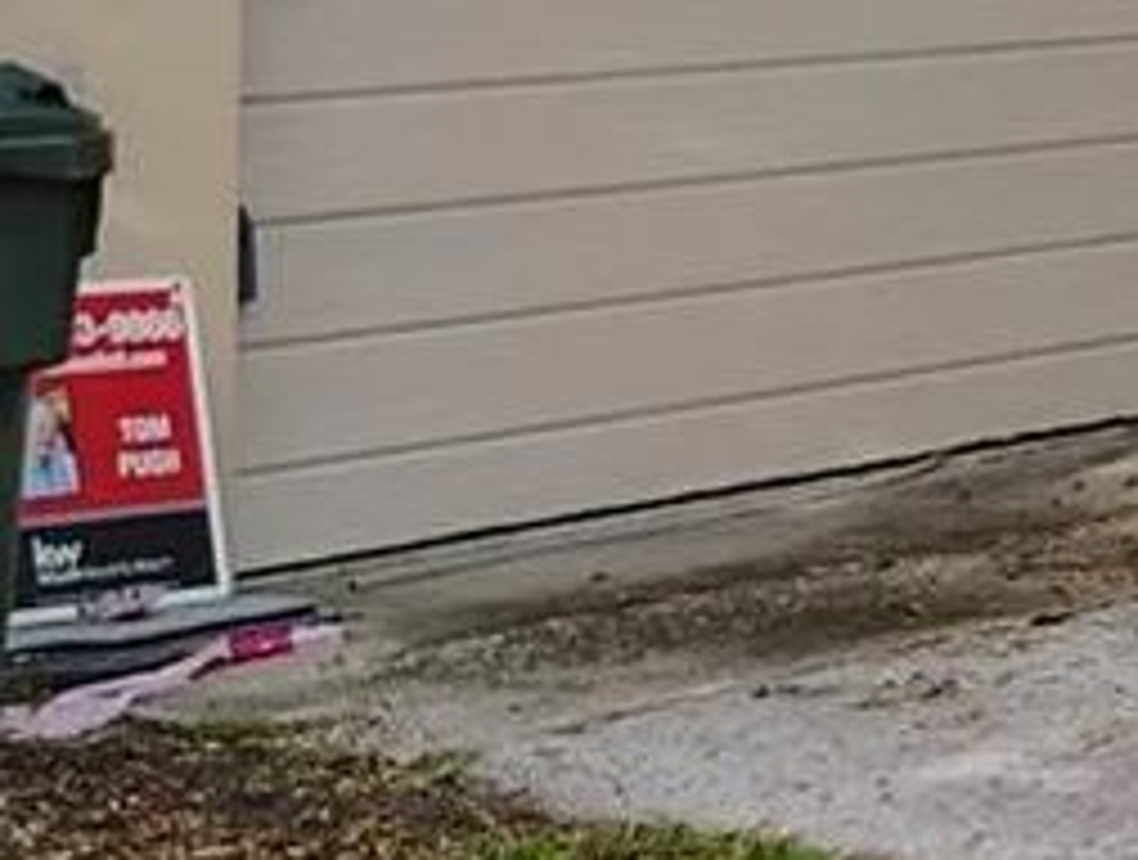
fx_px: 3196
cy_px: -534
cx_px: 2231
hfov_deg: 16.0
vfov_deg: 14.1
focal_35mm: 97
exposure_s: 1/360
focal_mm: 5.56
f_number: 1.8
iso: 100
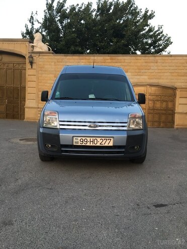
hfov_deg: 48.2
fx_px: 209
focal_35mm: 29
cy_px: 124
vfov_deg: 61.7
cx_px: 94
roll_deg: -2.5
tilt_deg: -2.6
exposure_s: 1/50
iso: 32
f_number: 2.2
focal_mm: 4.15
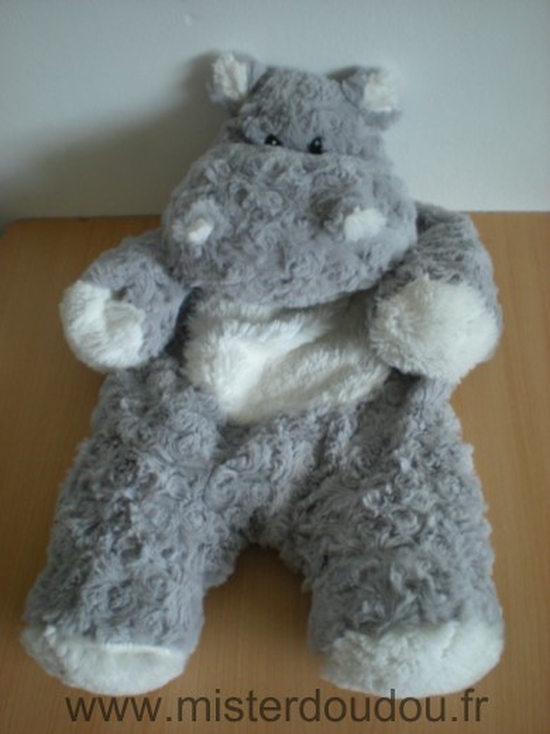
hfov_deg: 37.7
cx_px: 275
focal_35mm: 38
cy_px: 367
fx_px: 805
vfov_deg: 49.0
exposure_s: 1/8.1
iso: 200
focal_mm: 6.3
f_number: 3.1
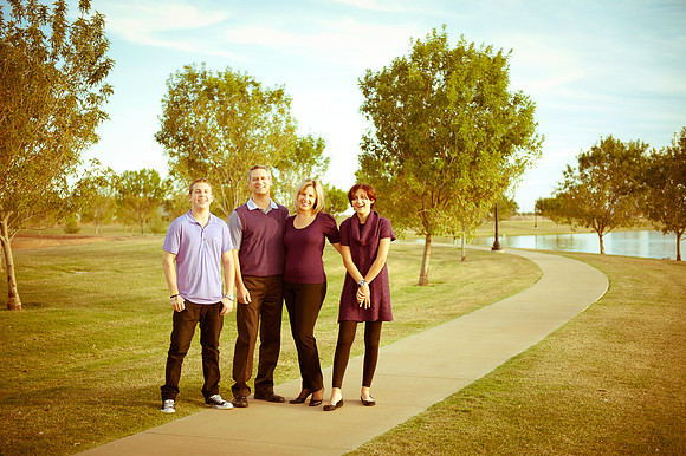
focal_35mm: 56
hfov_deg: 35.7
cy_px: 228
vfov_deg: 24.2
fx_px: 1066
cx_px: 343
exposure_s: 1/400
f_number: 2.8
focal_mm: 56
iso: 200
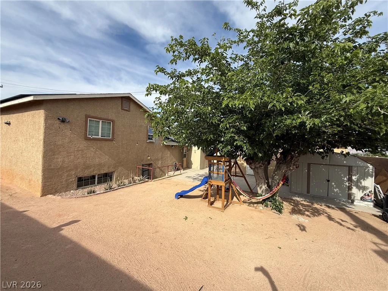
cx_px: 194
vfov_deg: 85.7
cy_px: 146
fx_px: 157
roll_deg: -2.0
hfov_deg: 102.1
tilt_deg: -0.2
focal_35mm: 14
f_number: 2.2
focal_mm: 2.22
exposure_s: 1/1431
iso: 50
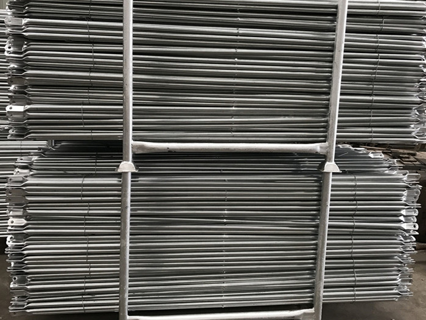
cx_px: 195
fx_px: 394
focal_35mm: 32
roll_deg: -1.5
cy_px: 142
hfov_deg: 56.7
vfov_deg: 44.1
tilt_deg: -7.3
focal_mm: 3.99
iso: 25
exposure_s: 1/33
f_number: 1.8
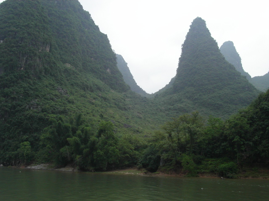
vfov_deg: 37.7
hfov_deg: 49.0
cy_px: 100
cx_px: 134
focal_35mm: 38
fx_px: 295
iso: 100
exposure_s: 1/90
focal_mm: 7.8
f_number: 8
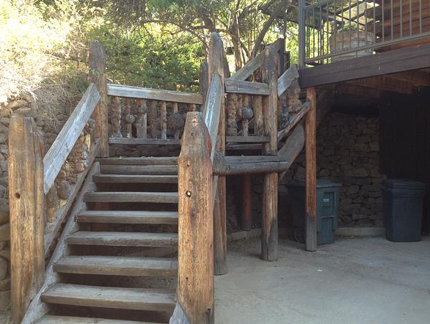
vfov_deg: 38.8
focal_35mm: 37
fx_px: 461
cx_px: 220
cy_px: 155
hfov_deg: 50.0
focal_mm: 4.28
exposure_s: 1/120
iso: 80
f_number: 2.4
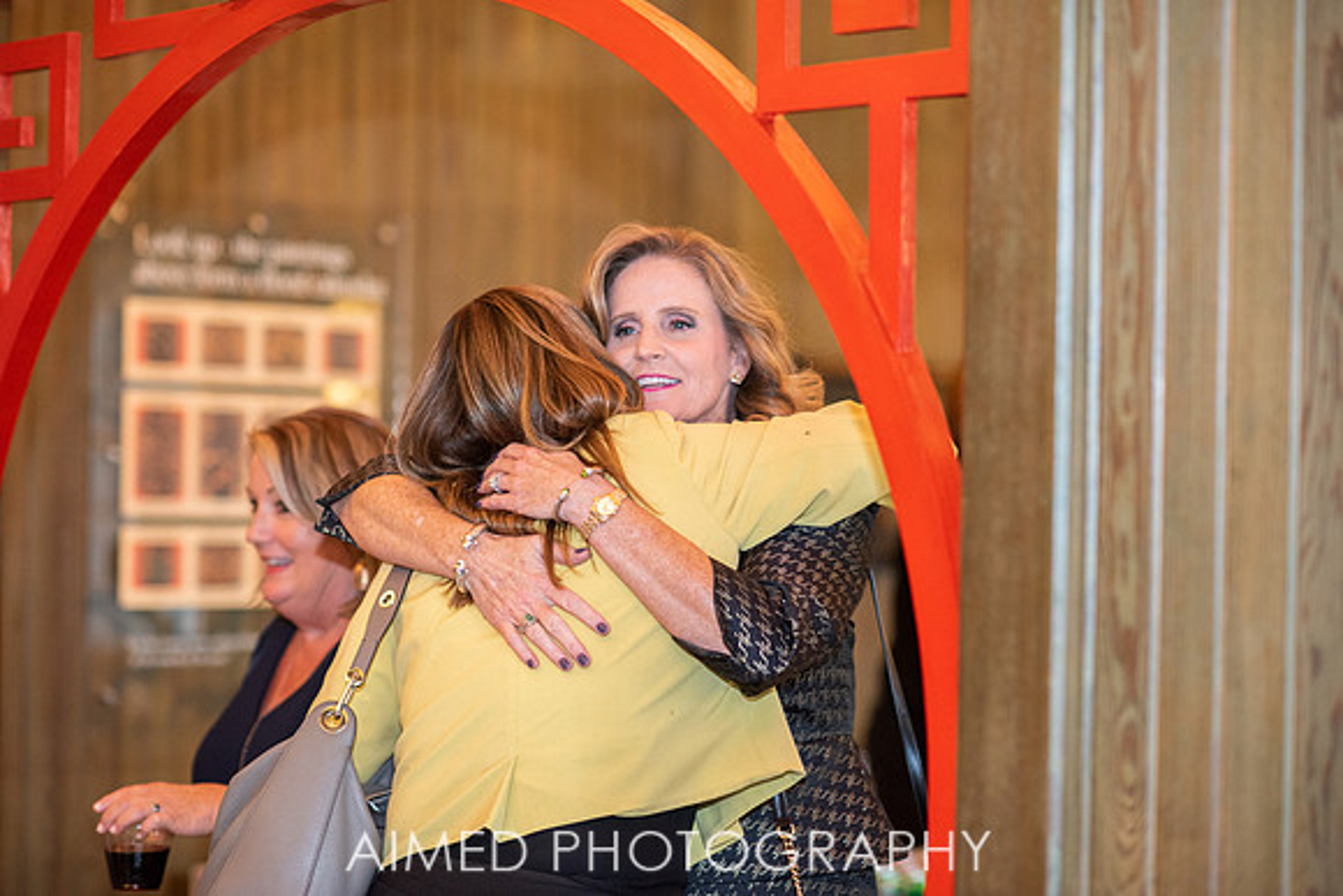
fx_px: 3256
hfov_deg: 23.3
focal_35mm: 87
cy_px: 438
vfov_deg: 15.7
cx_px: 688
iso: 800
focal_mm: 85
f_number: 2
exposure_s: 1/200
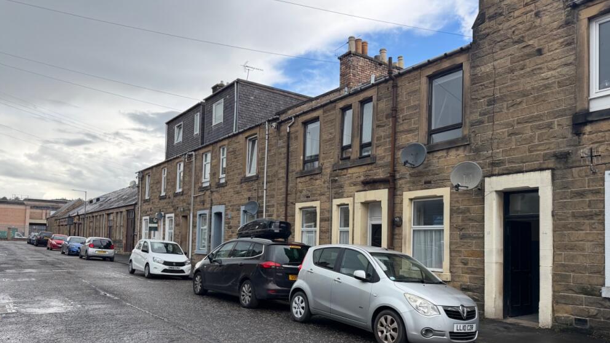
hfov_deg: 69.9
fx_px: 437
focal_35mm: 27
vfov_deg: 42.5
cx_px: 310
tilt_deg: +2.2
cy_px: 221
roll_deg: -1.4
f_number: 1.78
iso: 100
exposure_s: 1/1385
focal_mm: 6.76
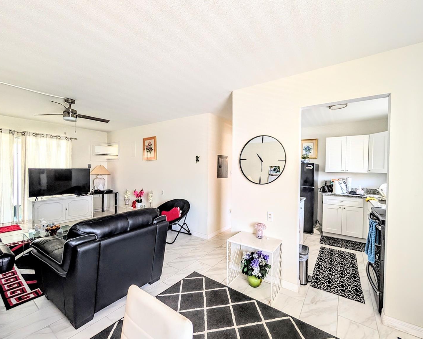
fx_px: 163
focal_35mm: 13
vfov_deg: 92.2
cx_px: 232
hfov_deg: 104.5
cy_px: 172
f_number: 1.7
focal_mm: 2.02
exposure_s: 1/43.1
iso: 144
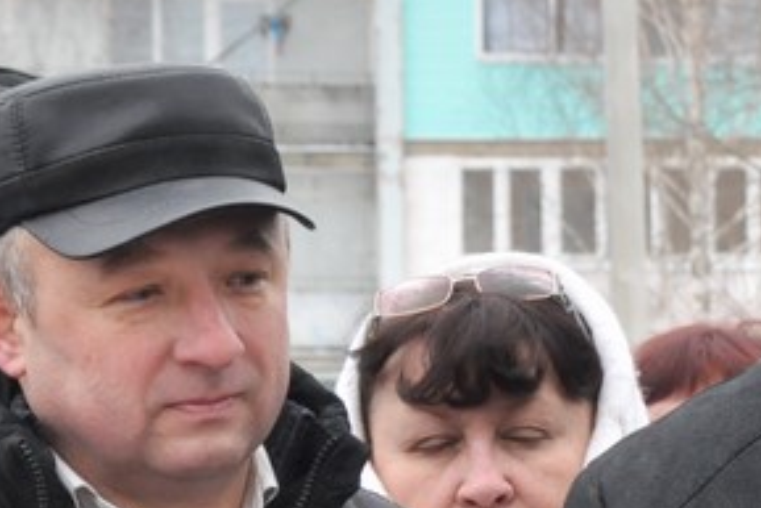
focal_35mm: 371
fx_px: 7846
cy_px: 271
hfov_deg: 5.5
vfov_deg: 3.7
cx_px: 1414
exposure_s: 1/100
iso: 800
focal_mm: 62
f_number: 4.8
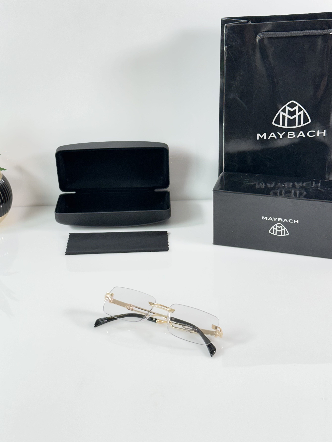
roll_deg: +2.3
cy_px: 212
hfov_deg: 27.0
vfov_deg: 35.5
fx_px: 691
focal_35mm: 54
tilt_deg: -27.1
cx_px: 150
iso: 125
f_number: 1.78
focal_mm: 6.86
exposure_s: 1/100
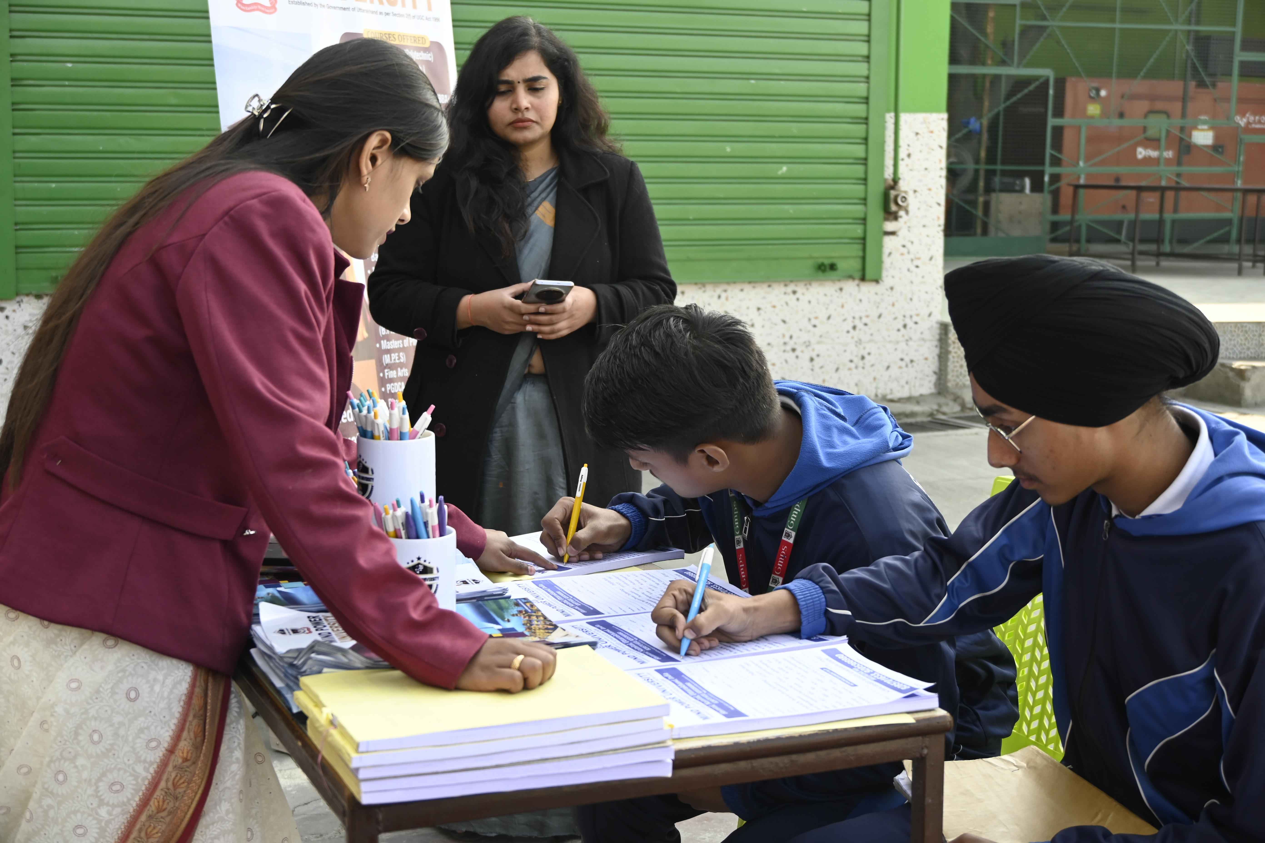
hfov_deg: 40.0
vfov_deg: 27.3
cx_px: 632
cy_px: 422
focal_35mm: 50
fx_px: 1739
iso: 200
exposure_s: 1/250
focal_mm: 33
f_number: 4.5
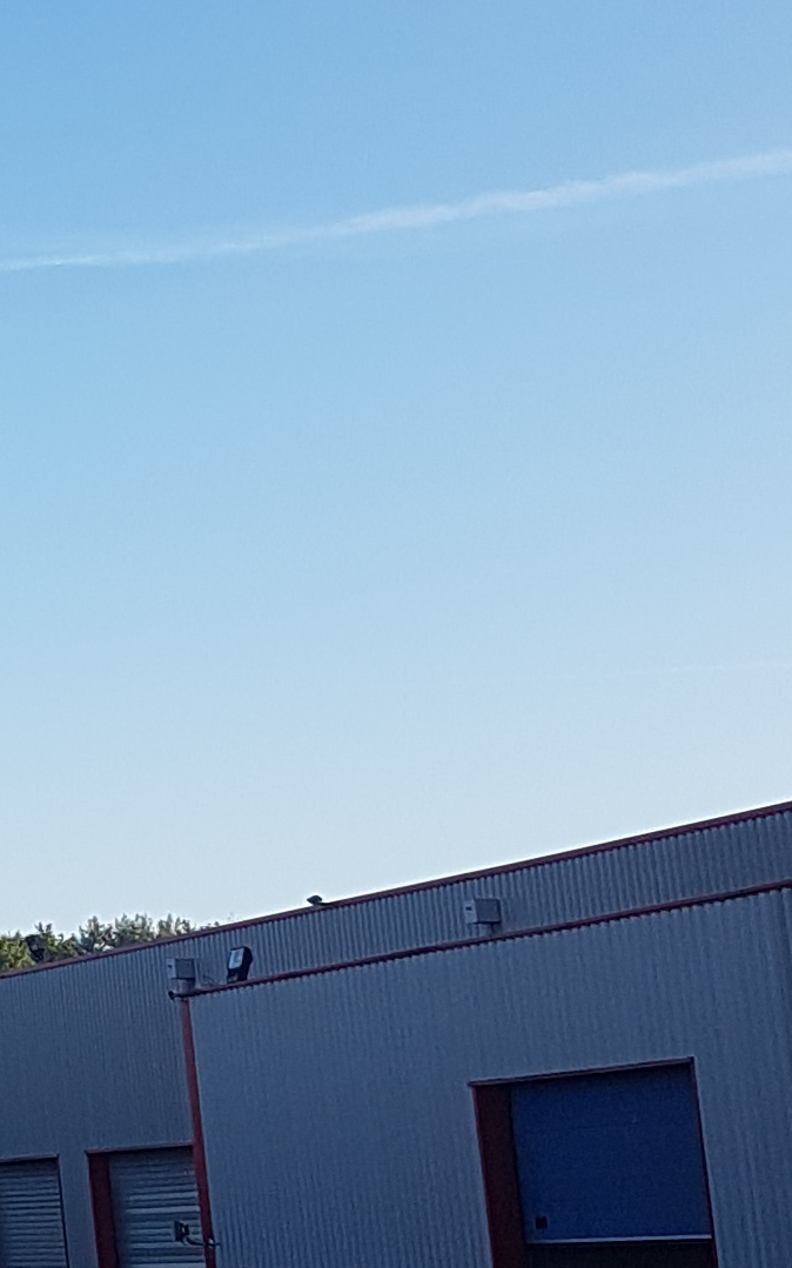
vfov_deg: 20.2
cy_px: 492
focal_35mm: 103
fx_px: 3559
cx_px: -832
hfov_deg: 11.4
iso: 40
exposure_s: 1/1324
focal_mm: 4.2
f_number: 1.7
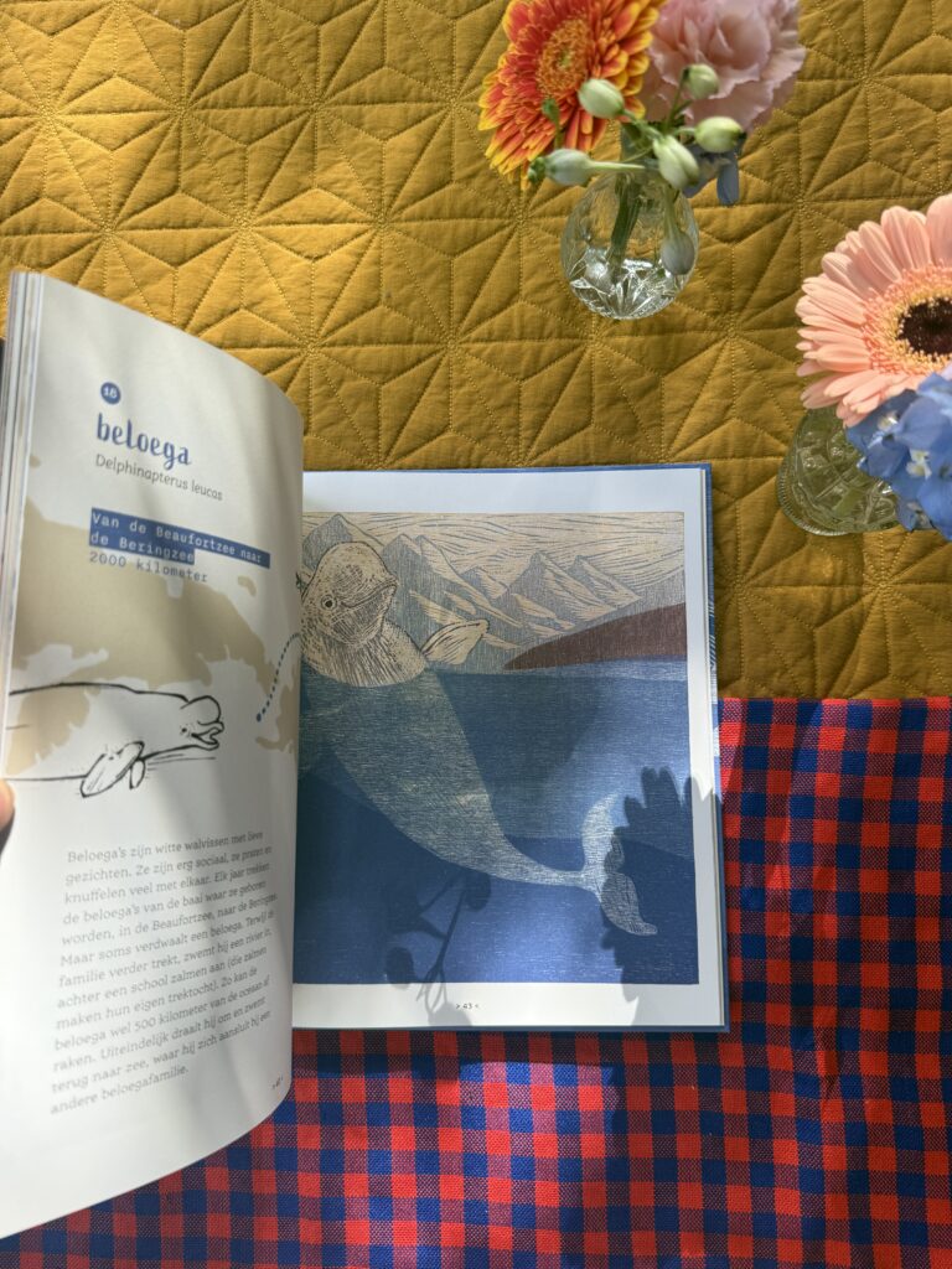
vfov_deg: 71.6
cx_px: 476
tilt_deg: -84.8
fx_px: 880
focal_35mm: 24
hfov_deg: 56.8
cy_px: 634
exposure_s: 1/338
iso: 100
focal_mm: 6.76
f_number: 1.78
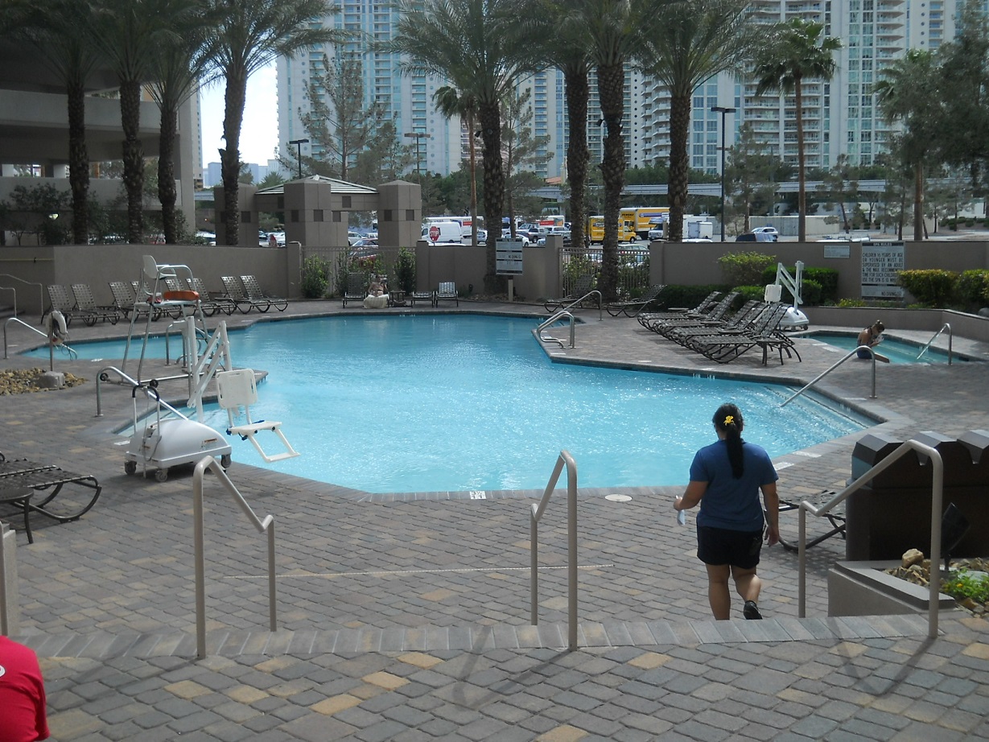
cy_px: 371
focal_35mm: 41
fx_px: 1172
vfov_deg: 35.1
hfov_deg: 45.8
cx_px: 494
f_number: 5.5
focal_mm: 6.72
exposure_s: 1/200
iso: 80
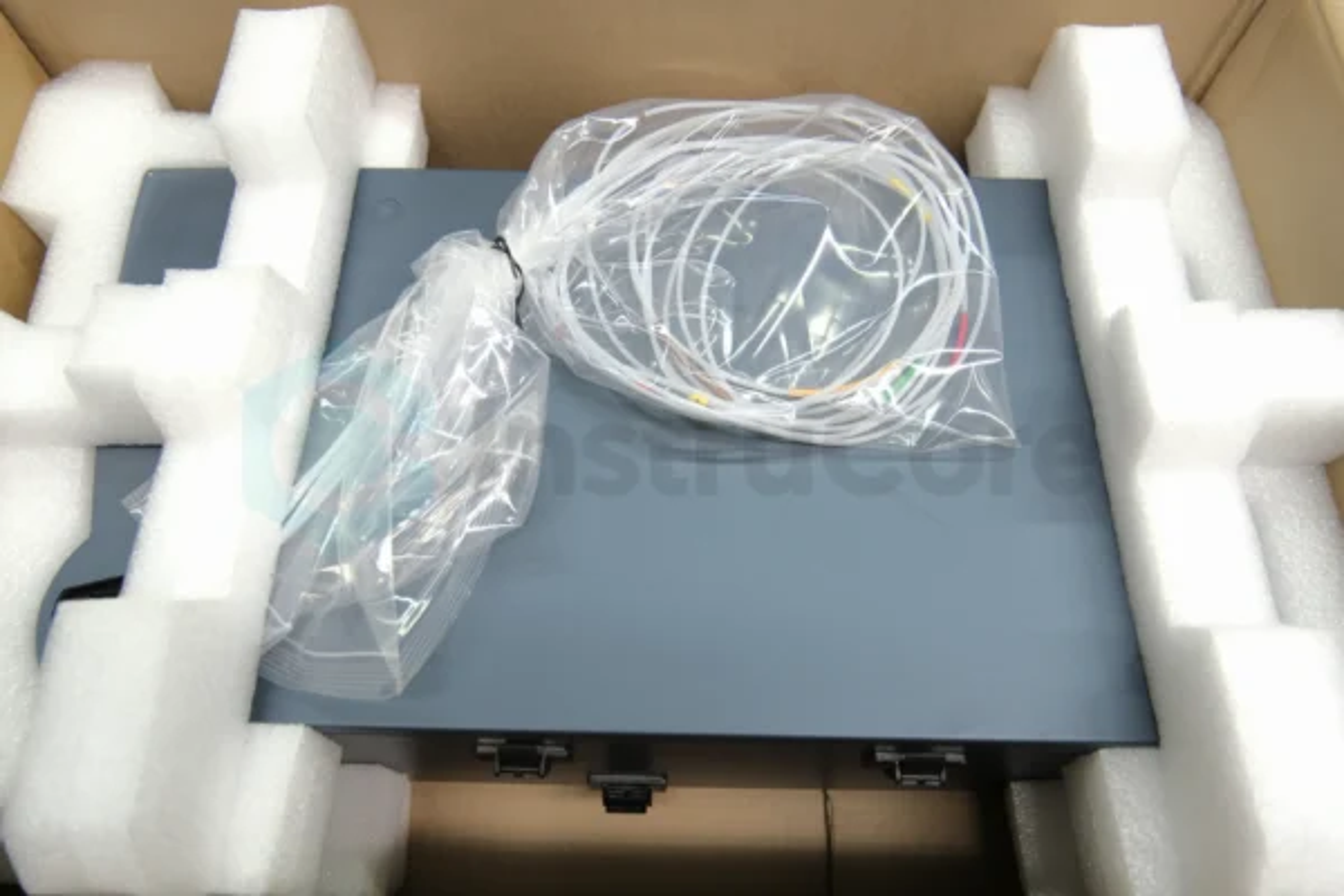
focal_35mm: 26
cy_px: 448
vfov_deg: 49.6
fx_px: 971
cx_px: 672
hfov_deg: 69.4
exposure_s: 1/30
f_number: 2.8
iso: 640
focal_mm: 17
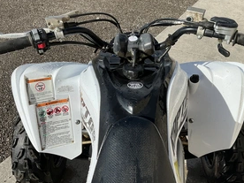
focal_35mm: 42
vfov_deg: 34.2
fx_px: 296
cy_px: 71
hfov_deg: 44.6
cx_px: 144
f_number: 1.8
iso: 25
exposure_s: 1/1984
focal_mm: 3
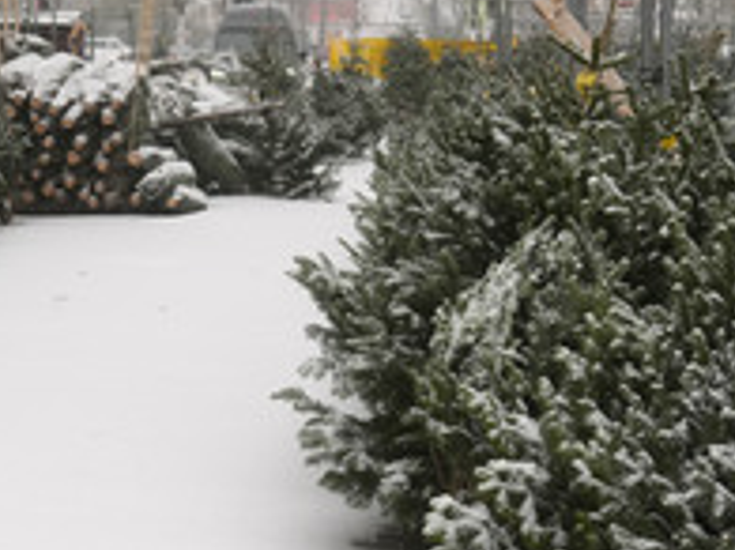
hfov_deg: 19.5
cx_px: 164
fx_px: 2122
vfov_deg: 14.7
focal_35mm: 100
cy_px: 384
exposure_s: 1/400
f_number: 4.5
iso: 640
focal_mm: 30
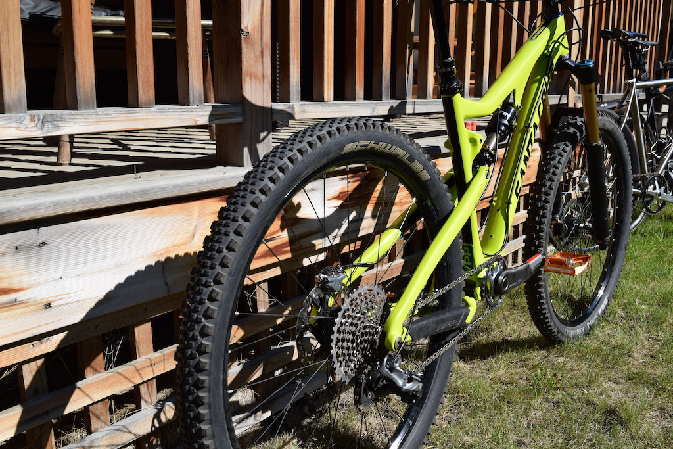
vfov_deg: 36.9
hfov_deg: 53.1
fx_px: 673
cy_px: 224
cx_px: 336
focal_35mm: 36
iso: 200
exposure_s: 1/640
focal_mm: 24
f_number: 8
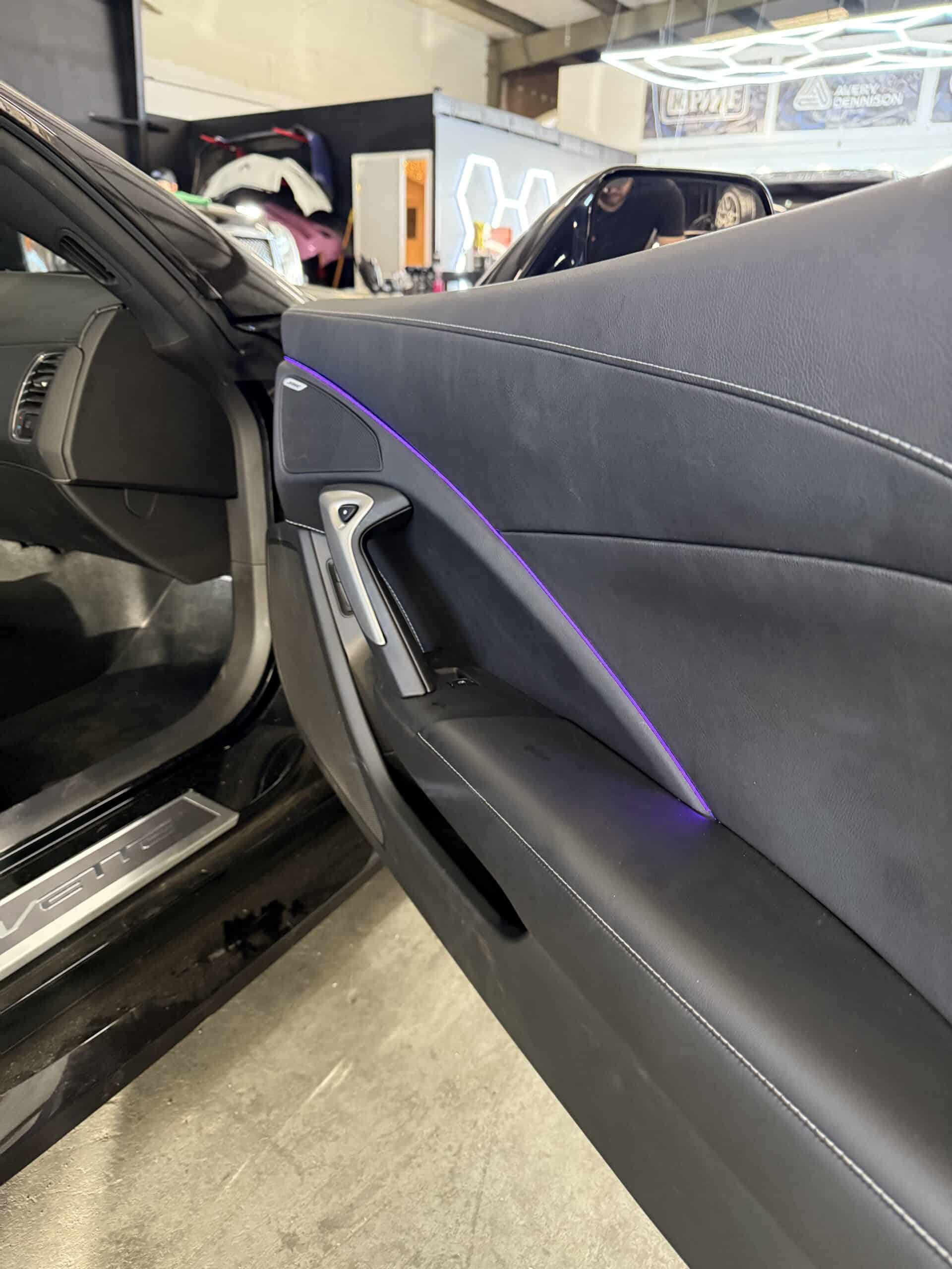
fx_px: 880
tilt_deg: -20.1
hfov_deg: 56.8
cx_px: 476
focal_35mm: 24
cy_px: 634
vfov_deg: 71.6
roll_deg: -1.5
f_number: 1.78
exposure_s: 1/60
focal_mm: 6.76
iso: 640
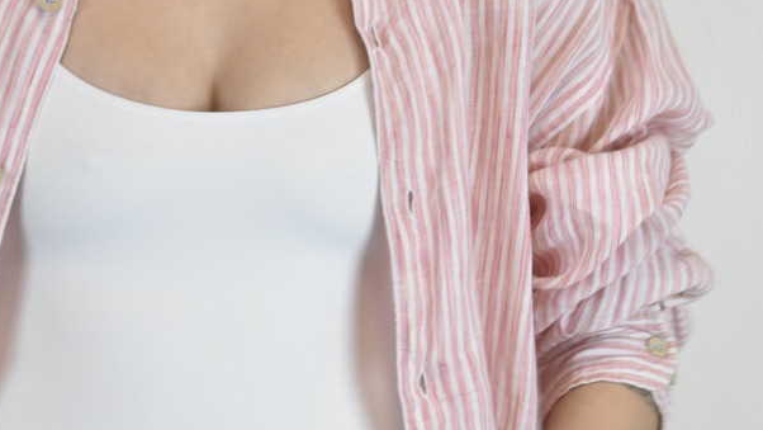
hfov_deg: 13.8
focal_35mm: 156
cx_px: 420
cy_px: 269
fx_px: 3156
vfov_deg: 7.8
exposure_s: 1/40
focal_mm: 55
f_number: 18
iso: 1600
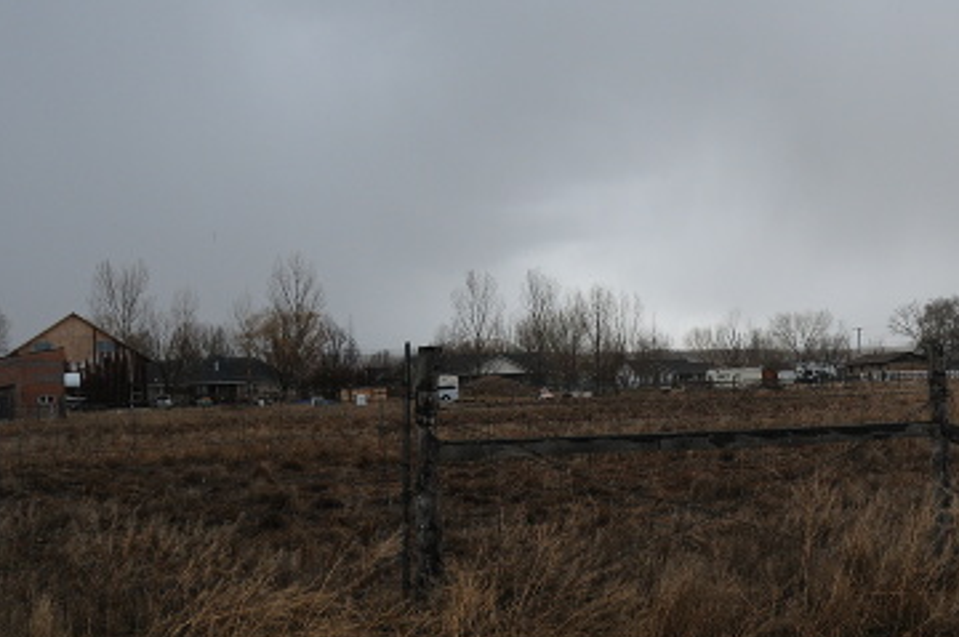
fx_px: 1277
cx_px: 757
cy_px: 366
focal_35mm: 48
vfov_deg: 28.0
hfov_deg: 39.7
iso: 400
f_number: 5.6
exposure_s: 1/640
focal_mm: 18
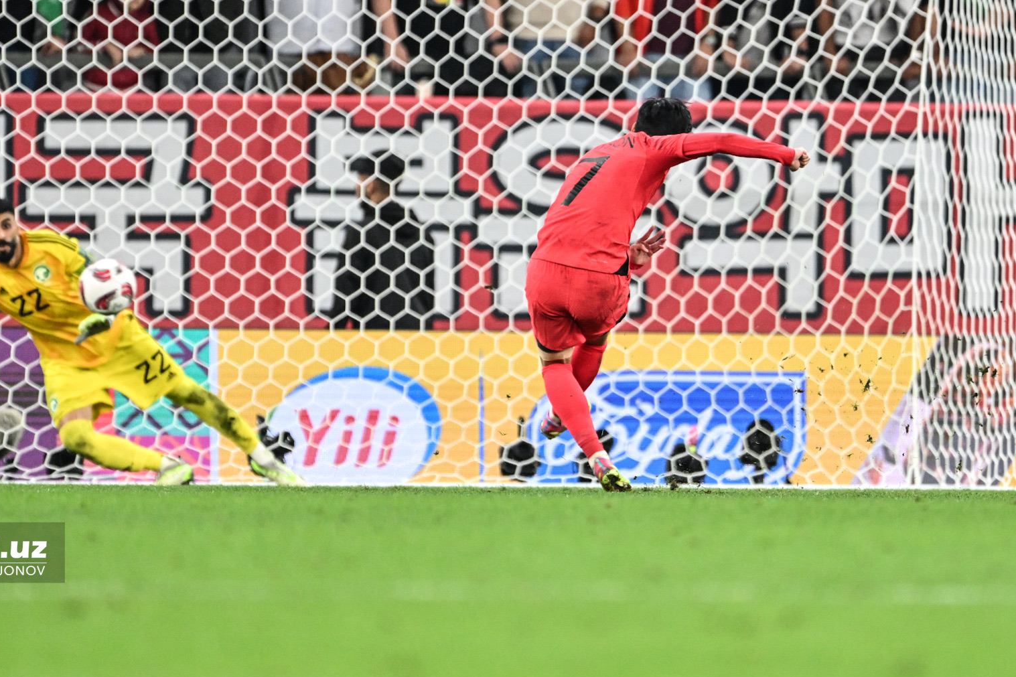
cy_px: 286
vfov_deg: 1.8
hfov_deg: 2.7
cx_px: 468
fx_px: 21332
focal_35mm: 756
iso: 2500
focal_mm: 560
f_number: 4
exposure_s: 1/1000
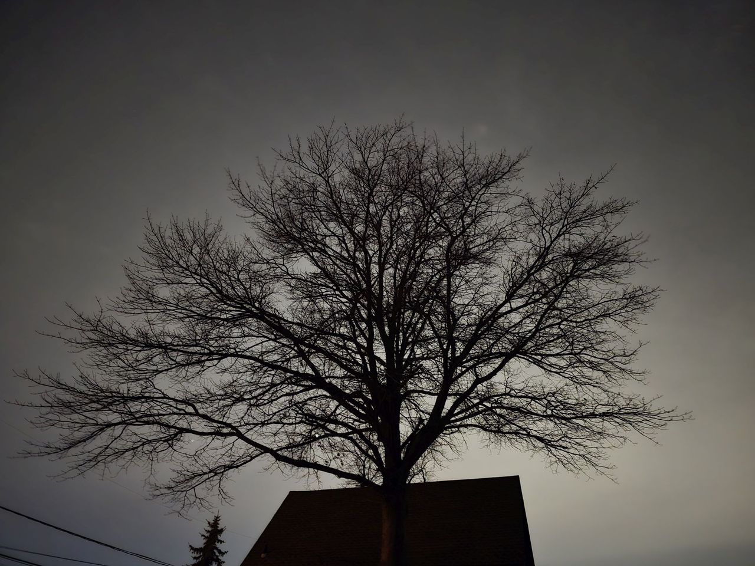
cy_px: 283
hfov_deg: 73.9
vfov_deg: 58.9
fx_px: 502
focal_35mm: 23
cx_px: 378
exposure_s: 1/5
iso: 3200
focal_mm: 6.3
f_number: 1.7
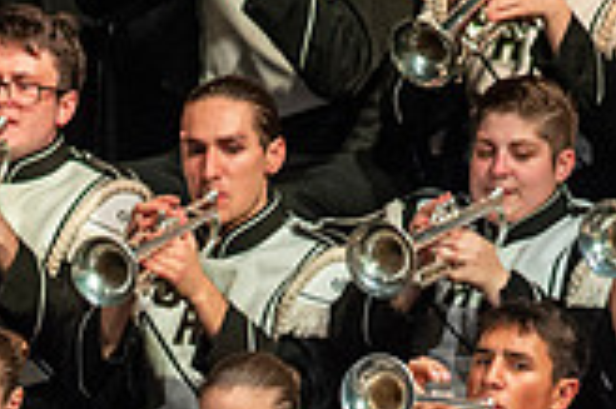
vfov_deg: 1.3
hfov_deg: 1.9
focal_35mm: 1064
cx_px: 199
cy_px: 675
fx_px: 18188
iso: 5000
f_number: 5.6
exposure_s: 1/400
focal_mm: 300
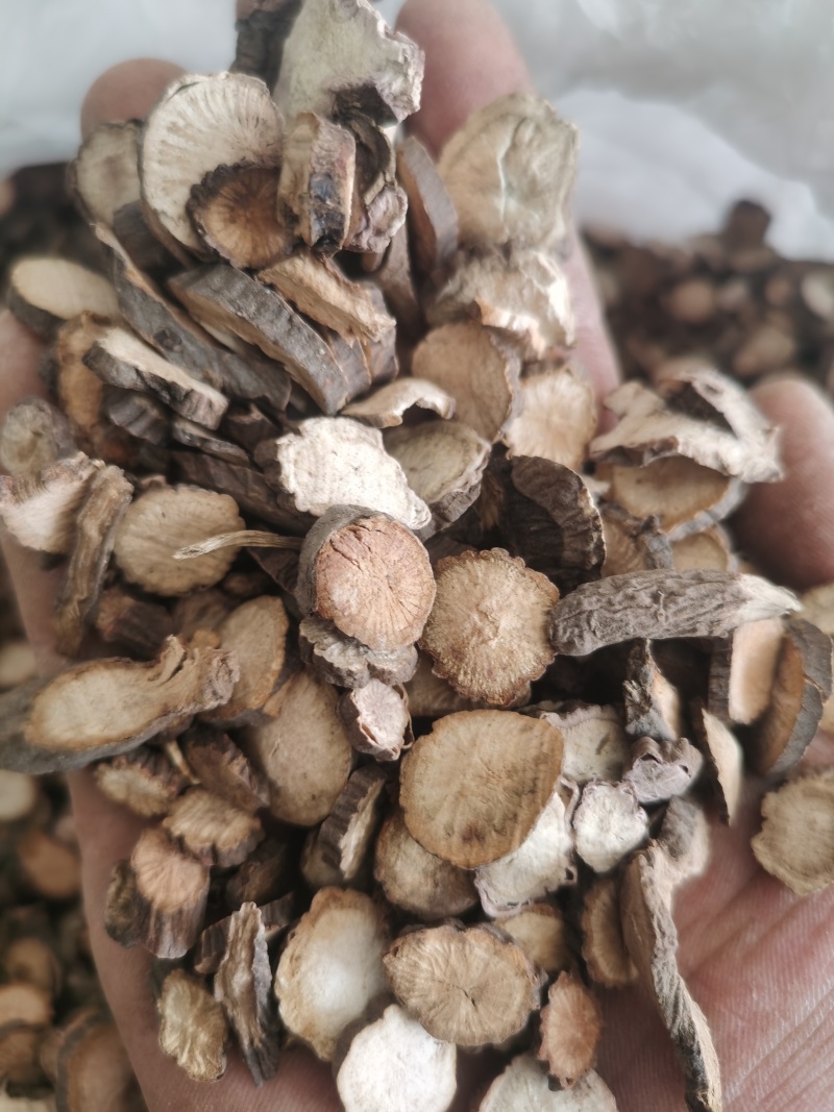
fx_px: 868
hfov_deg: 51.3
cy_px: 556
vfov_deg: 65.3
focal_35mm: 27
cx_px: 417
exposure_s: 1/60
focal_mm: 5.58
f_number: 1.8
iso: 64
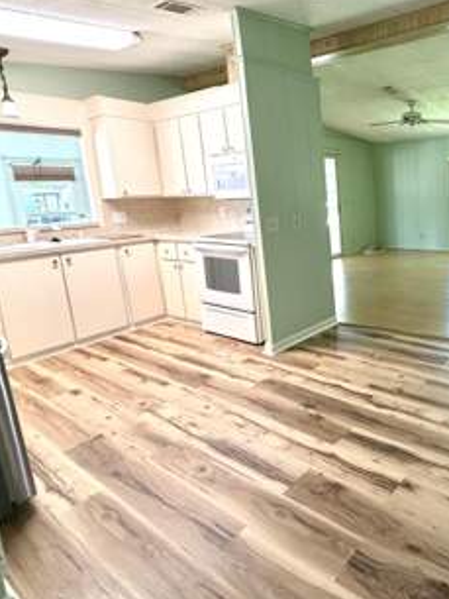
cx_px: 404
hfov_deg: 53.5
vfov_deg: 75.8
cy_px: 250
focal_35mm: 22
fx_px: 380
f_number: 2.2
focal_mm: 2.22
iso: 200
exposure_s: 1/120
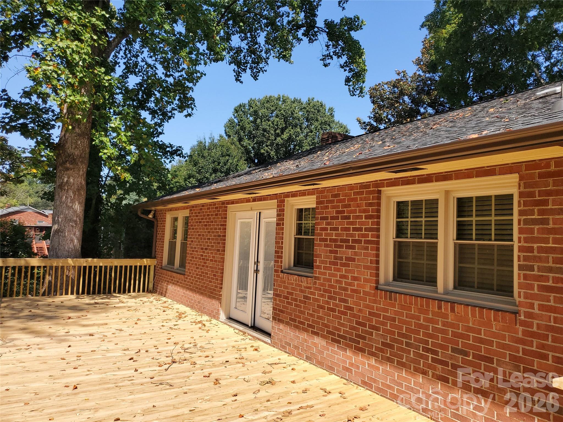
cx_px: 282
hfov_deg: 67.3
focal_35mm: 26
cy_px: 211
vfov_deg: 53.1
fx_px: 423
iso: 50
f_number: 1.5
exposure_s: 1/2122
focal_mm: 4.3
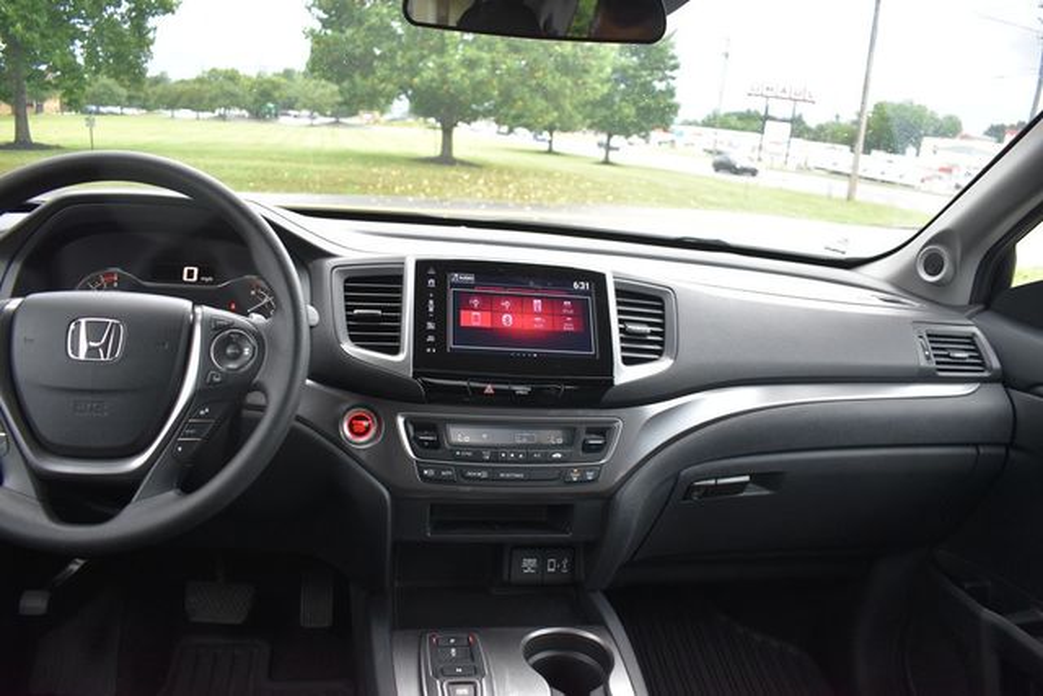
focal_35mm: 27
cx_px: 522
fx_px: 782
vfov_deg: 48.0
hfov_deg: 67.4
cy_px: 348
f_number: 3.5
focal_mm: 18
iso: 800
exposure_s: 1/250
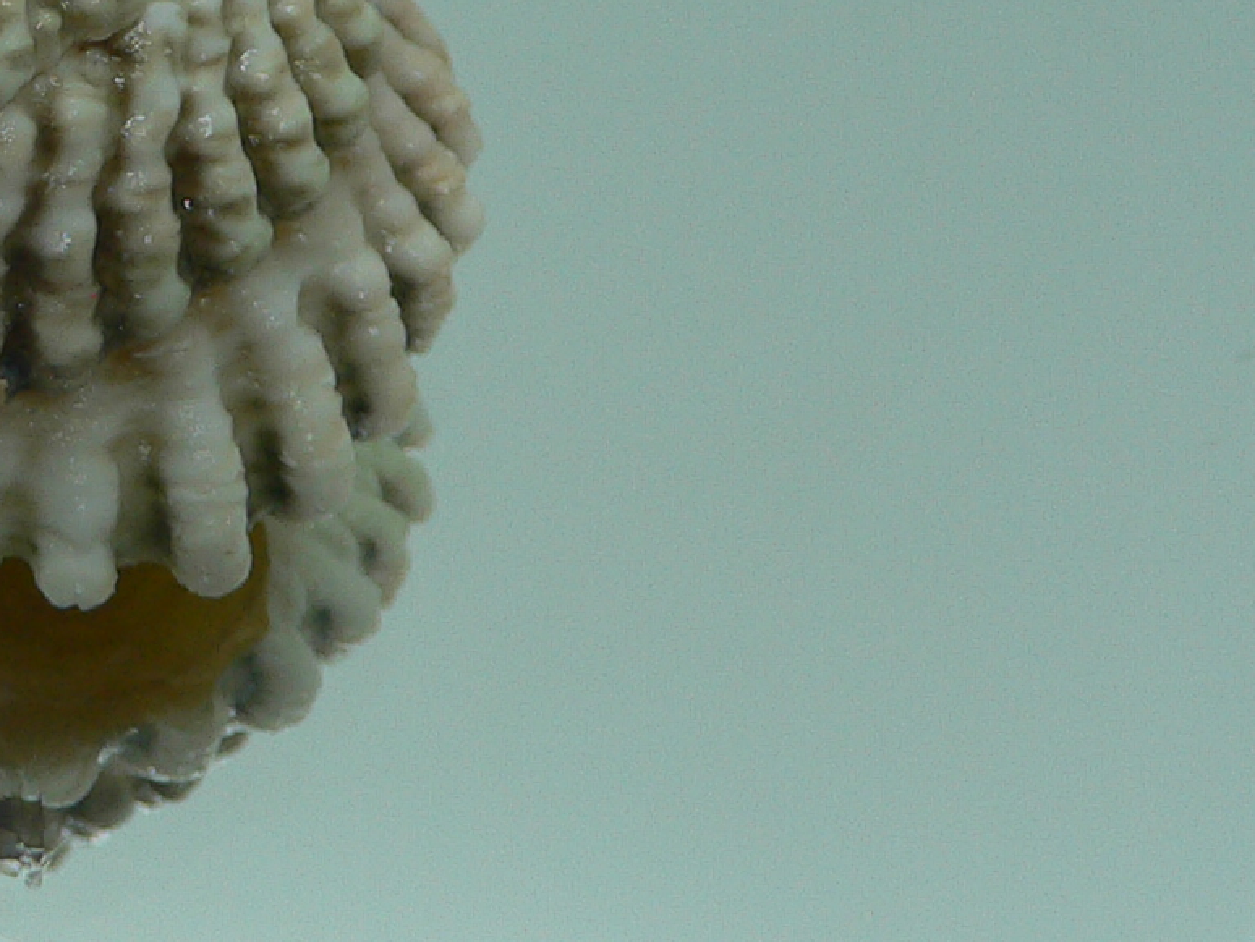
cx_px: -89
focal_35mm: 91
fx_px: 3301
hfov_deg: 20.6
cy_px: 55
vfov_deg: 16.0
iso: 80
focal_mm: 4.6
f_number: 2.8
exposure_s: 1/60
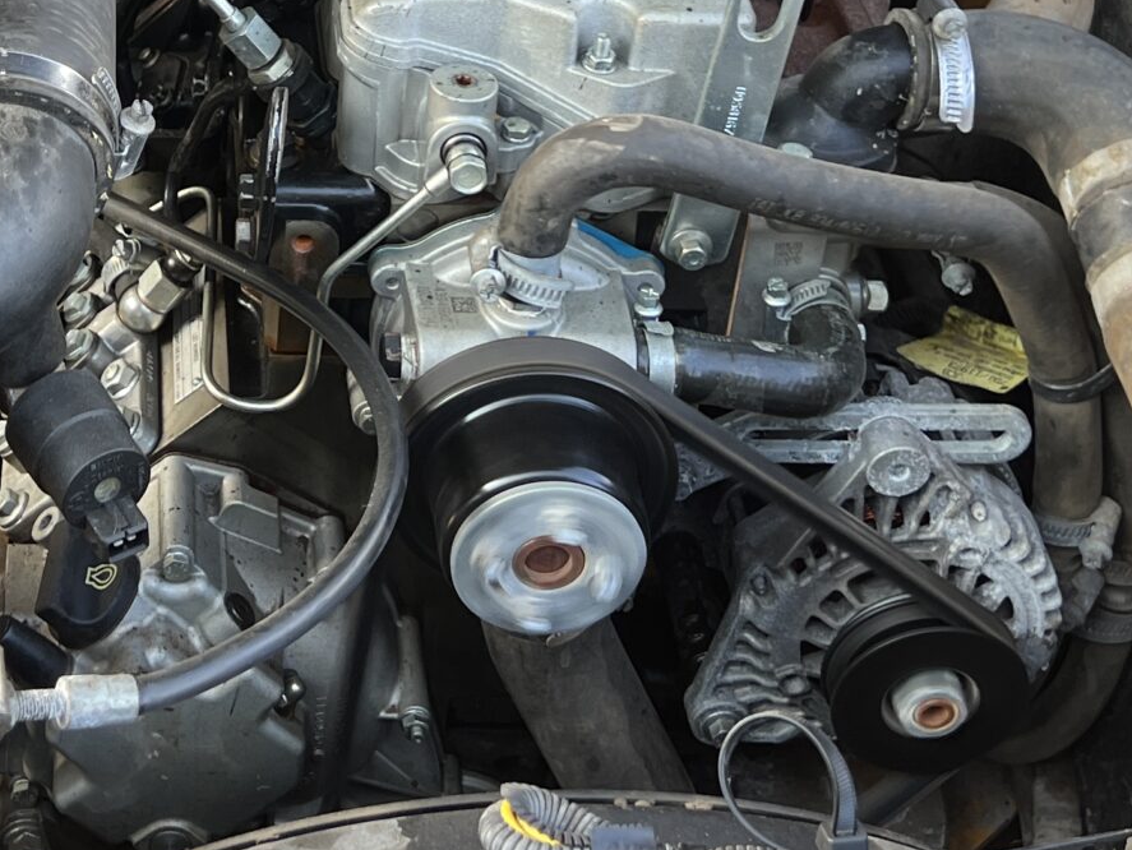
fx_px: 2454
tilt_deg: -36.3
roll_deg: -3.0
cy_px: -56
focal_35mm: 75
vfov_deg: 19.0
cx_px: 255
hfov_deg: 25.6
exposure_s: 1/121
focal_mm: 5.7
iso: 50
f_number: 1.5
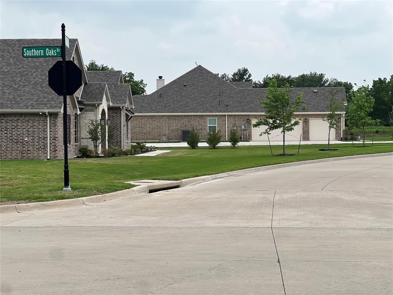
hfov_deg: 25.3
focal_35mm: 77
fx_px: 874
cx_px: 196
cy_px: 148
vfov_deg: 19.1
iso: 32
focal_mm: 9
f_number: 2.8
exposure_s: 1/943
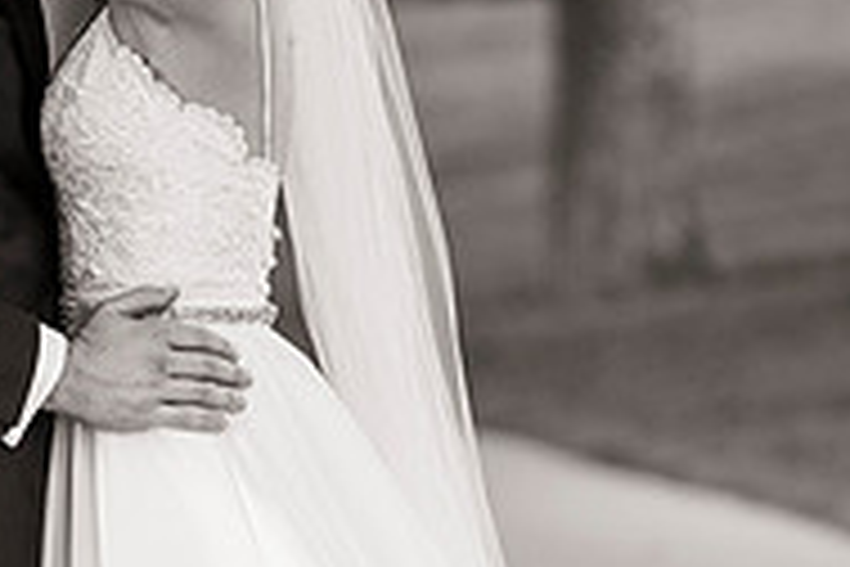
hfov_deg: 3.4
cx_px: 85
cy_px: 191
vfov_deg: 2.2
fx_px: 14472
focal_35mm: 613
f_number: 5
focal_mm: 200
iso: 800
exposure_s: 1/400
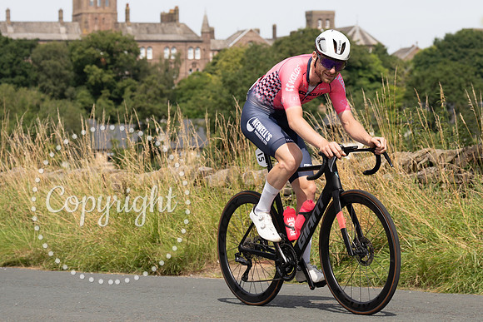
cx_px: 314
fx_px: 1557
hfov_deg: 17.6
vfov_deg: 11.8
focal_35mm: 116
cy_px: 68
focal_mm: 70
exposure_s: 1/800
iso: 100
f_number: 4.5
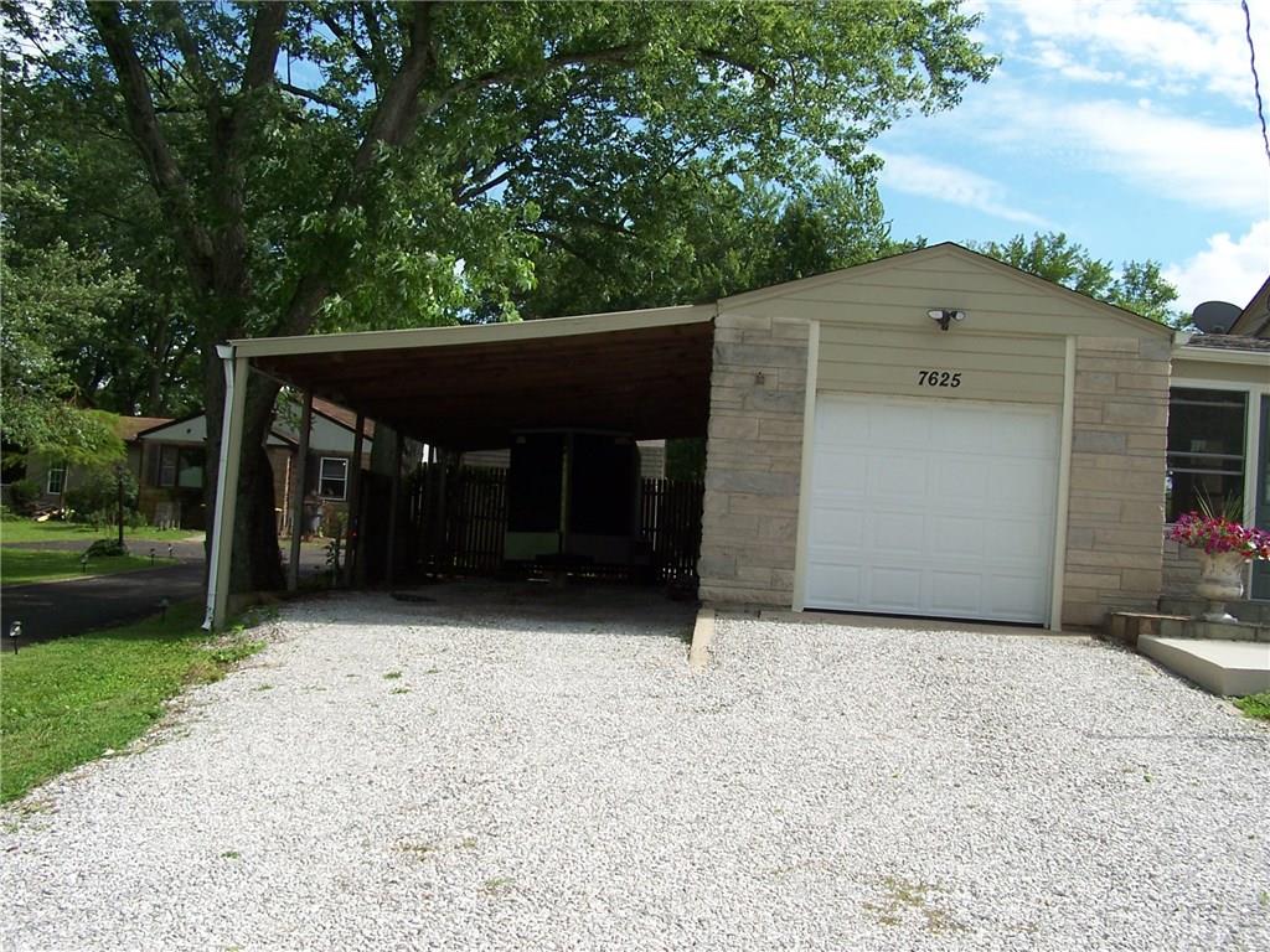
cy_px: 476
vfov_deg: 37.7
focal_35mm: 38
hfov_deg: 49.0
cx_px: 635
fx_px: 1394
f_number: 4
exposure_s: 1/500
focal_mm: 6.3
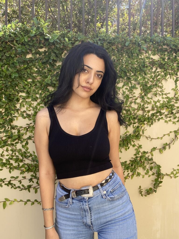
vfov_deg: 60.0
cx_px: 90
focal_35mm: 30
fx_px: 207
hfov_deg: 46.8
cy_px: 120
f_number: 2.2
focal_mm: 2.71
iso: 25
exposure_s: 1/122
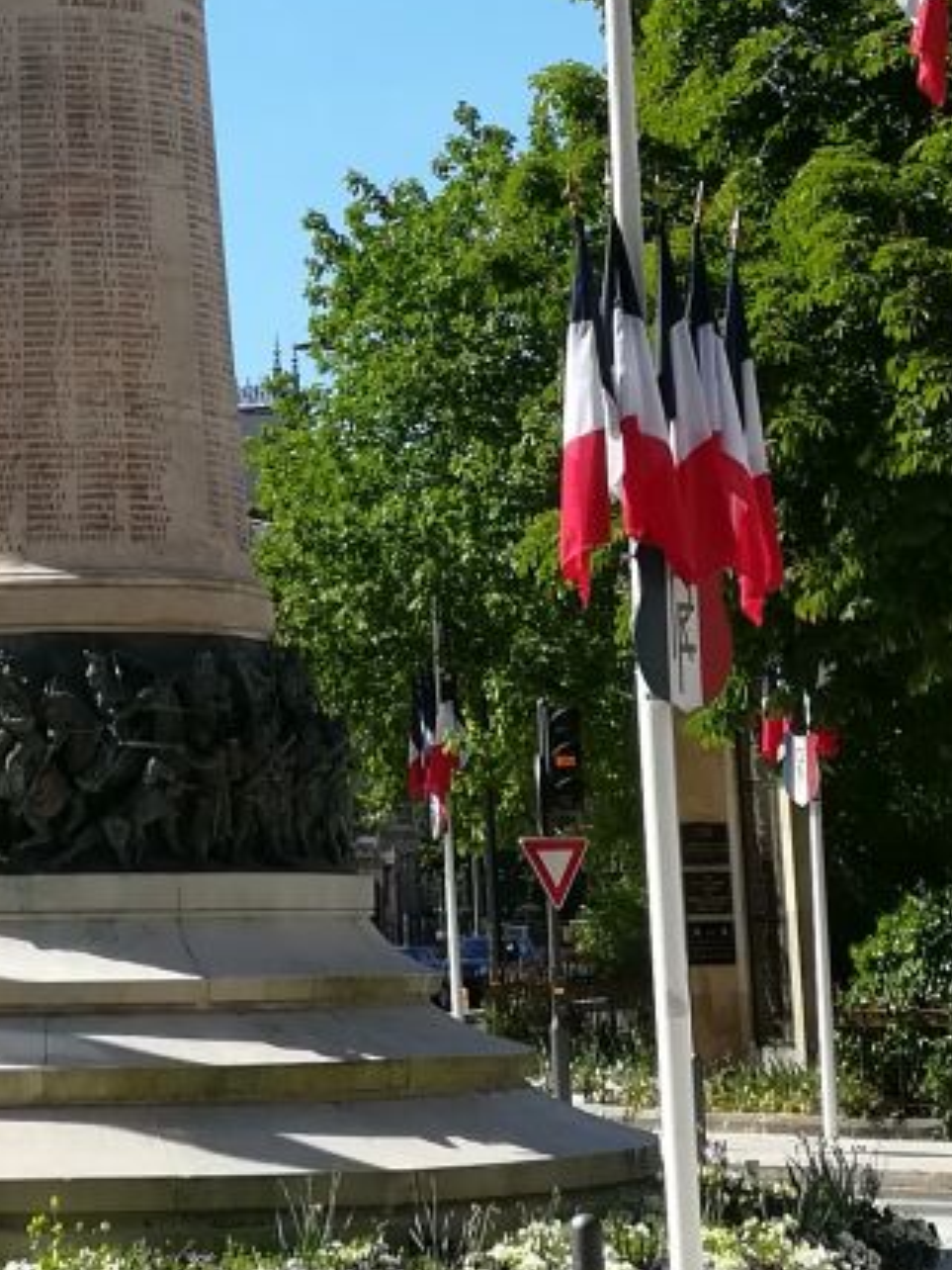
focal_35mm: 96
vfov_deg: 20.2
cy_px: 254
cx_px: 18
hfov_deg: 15.2
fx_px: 3520
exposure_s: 1/850
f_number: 2.2
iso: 50
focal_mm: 3.83
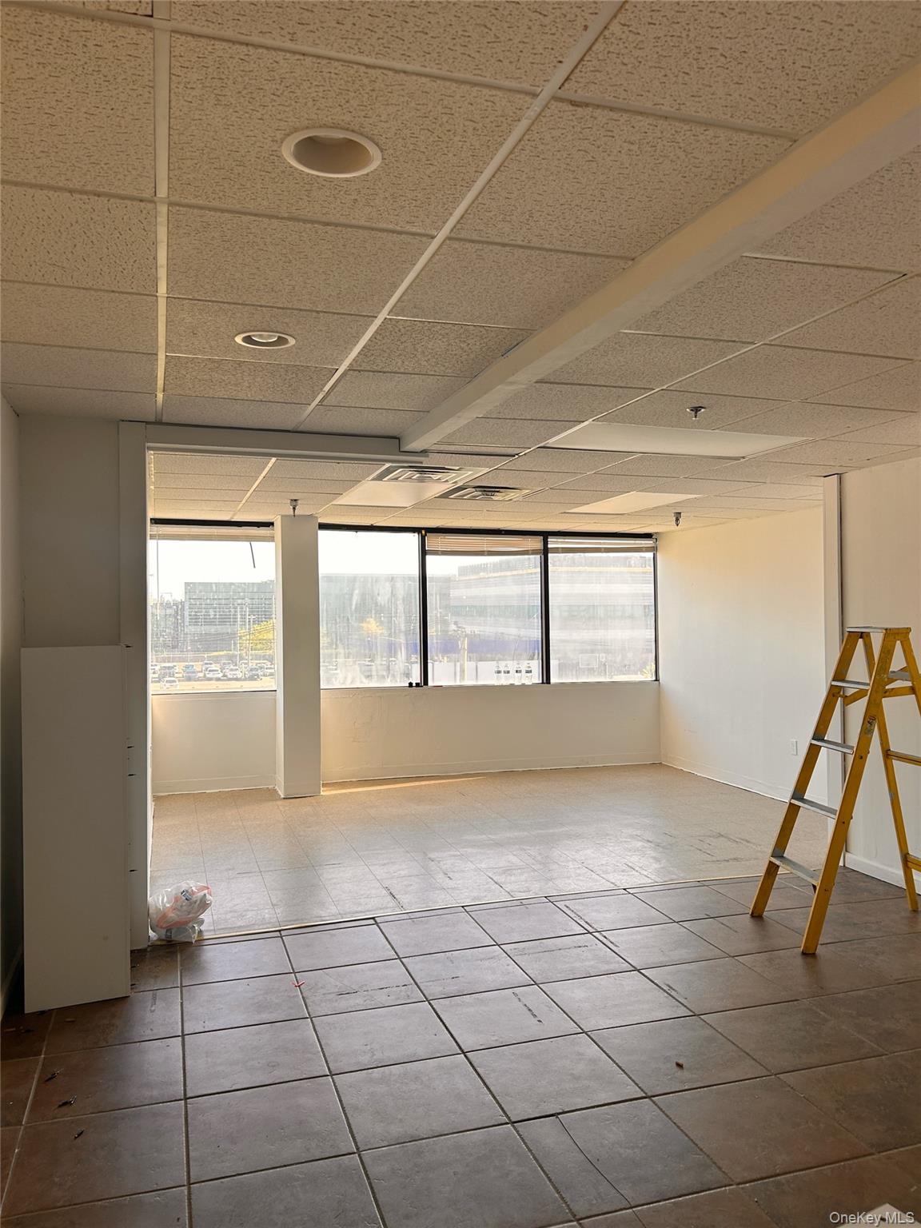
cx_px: 460
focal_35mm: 26
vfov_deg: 67.3
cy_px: 614
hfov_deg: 53.1
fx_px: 922
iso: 32
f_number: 1.5
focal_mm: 5.7
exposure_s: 1/143
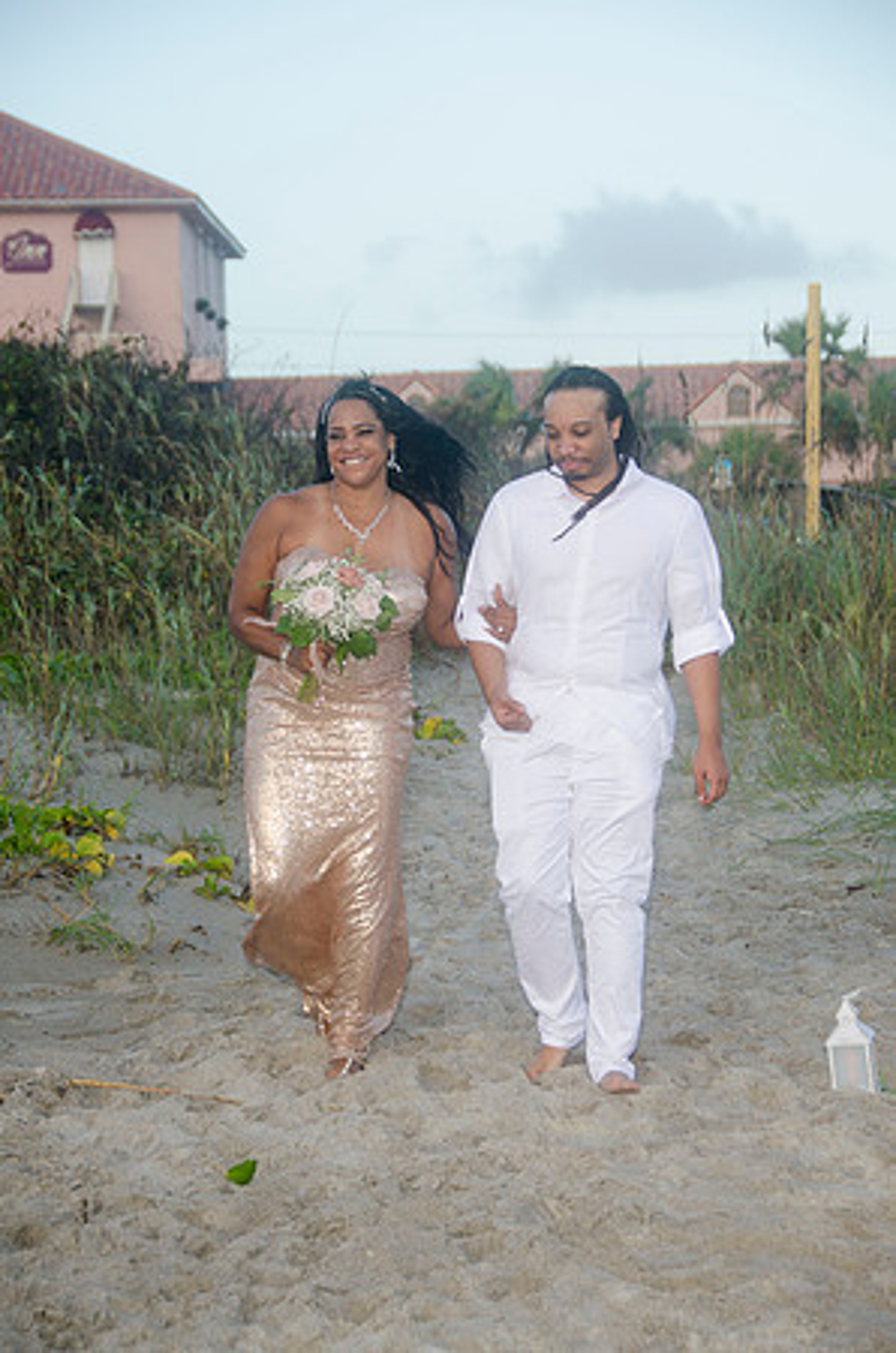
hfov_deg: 13.0
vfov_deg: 19.5
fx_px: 3938
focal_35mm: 105
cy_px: 676
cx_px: 448
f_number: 5.6
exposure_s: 1/200
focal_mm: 70
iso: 200
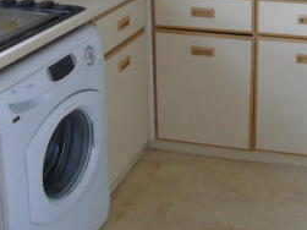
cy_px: -1
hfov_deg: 31.6
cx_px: 278
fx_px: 514
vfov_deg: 24.1
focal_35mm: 58
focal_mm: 4.4
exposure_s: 1/30
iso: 400
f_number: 3.4
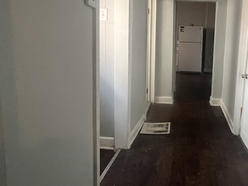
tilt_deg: -8.6
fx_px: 200
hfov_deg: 60.3
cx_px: 184
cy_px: 68
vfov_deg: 49.1
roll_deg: -2.9
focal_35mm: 28
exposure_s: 1/60
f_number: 1.8
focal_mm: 1.57
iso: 320
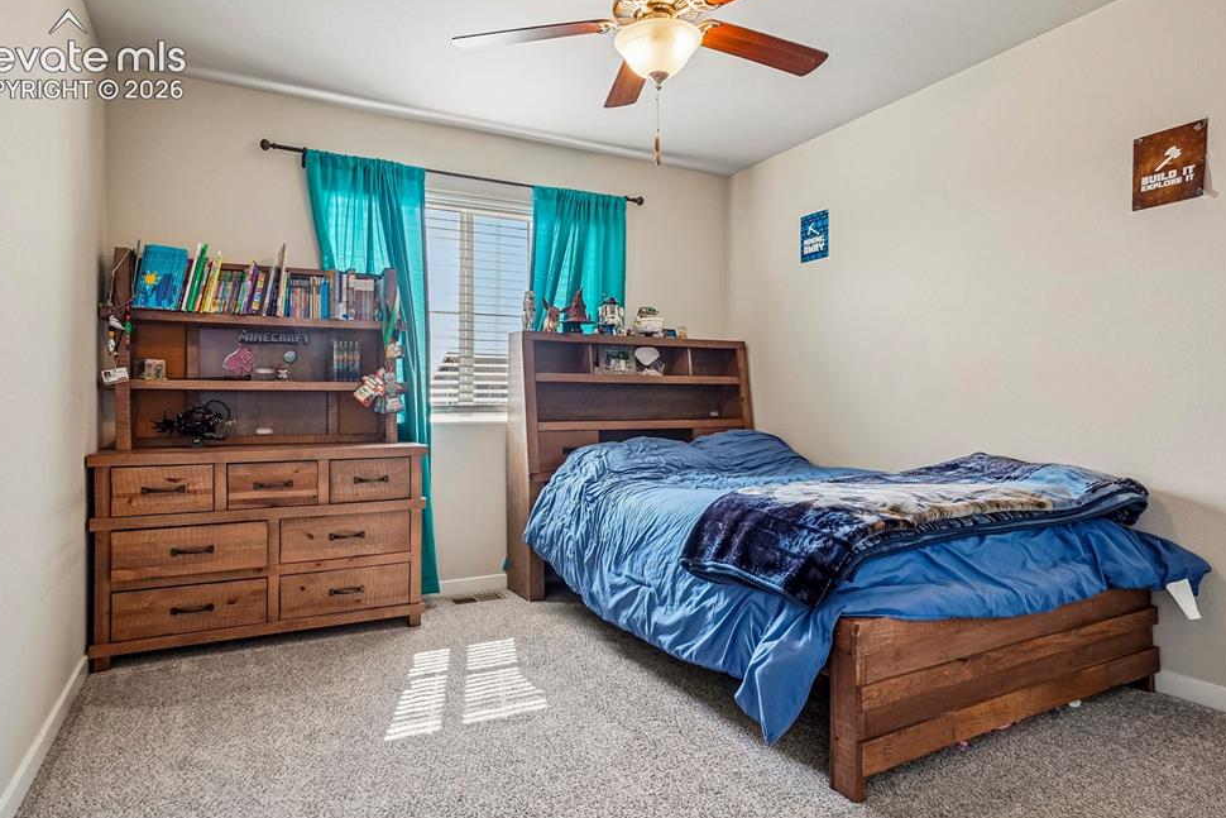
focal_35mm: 19
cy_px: 418
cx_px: 586
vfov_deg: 64.6
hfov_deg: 86.8
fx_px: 647
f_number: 8
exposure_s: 1/20
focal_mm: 12
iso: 400
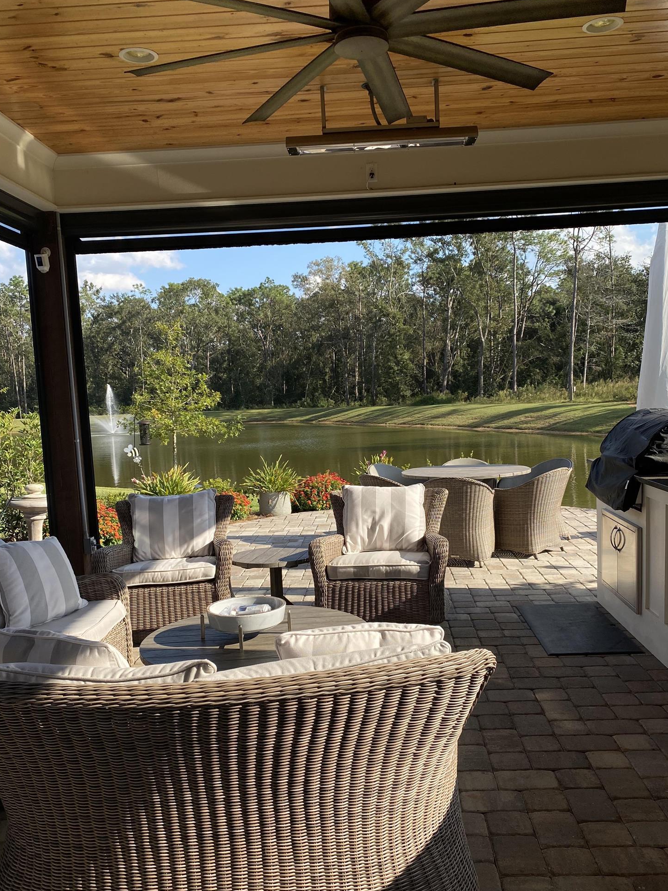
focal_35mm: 31
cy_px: 497
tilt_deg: -6.2
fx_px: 798
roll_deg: +3.1
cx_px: 348
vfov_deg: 58.2
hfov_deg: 45.4
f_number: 1.8
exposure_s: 1/1565
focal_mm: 4.25
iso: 32
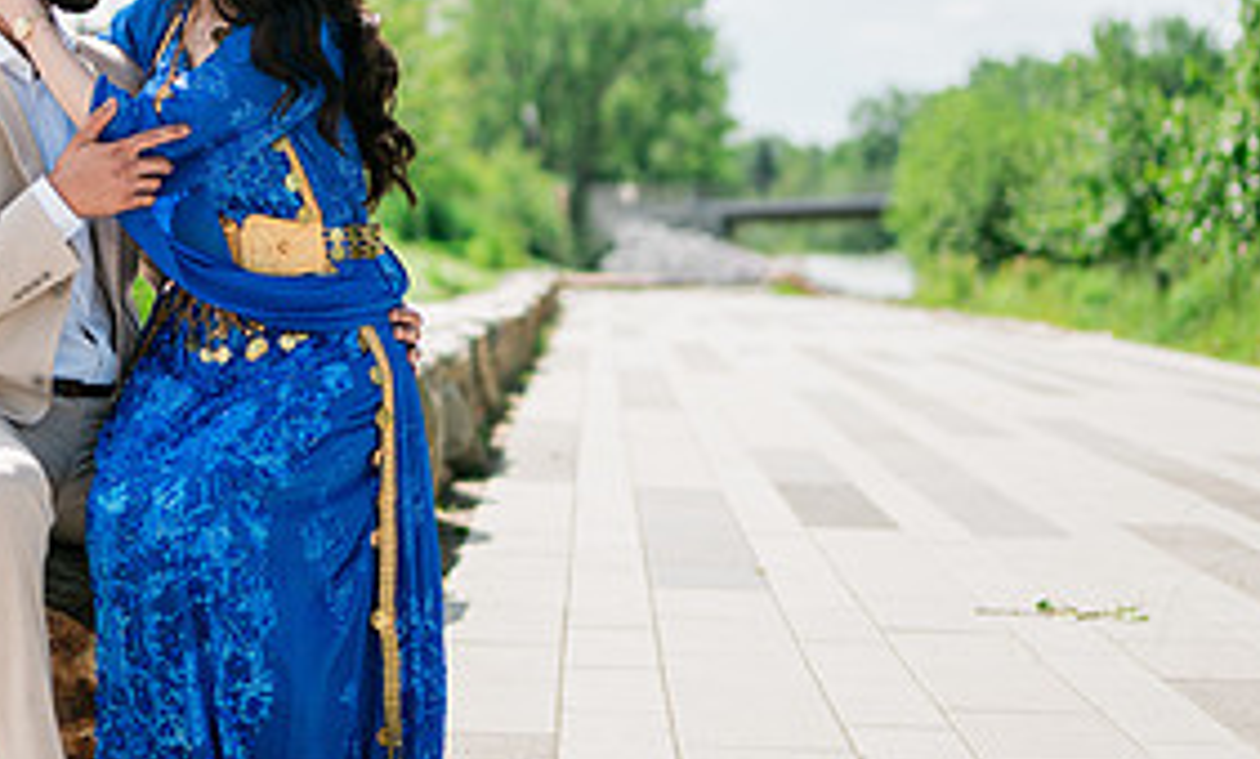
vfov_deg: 14.7
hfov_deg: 24.0
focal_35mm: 86
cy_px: 84
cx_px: 277
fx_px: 2924
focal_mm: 35
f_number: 1.2
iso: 125
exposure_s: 1/8000
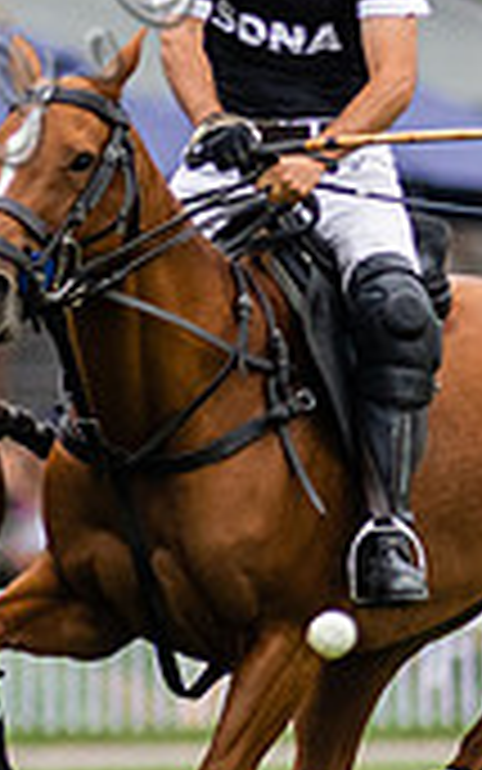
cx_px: -463
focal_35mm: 2271
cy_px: 553
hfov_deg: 0.6
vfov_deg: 0.9
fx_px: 47691
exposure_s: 1/2500
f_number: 2.8
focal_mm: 300
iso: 640
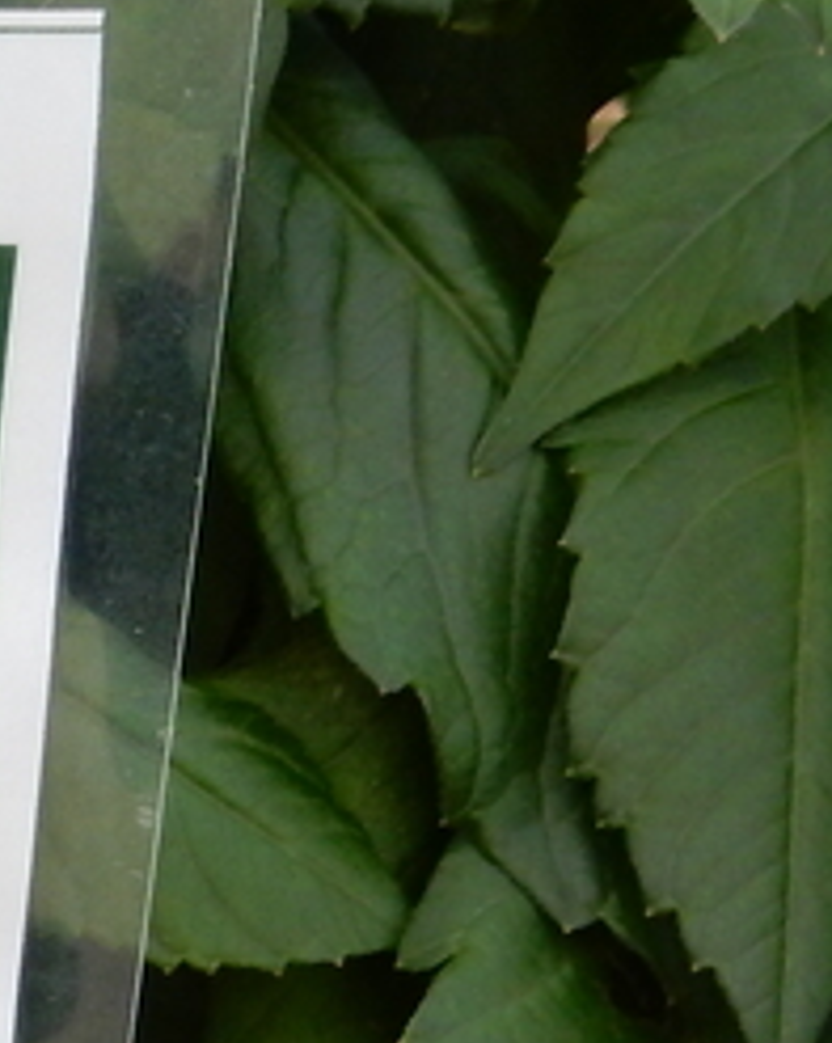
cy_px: 1309
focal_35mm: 242
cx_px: -967
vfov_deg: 7.9
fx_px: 7463
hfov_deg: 6.2
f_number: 4.5
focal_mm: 9
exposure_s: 1/250
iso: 200
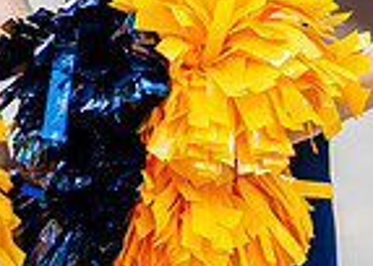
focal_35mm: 271
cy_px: -17
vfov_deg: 5.3
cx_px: 38
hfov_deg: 7.4
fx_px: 2869
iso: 100
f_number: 1.2
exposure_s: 1/500
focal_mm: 50
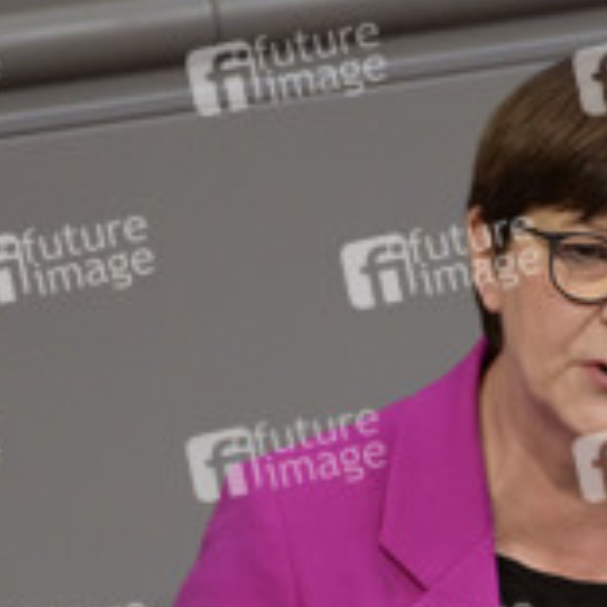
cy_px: 553
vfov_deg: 1.7
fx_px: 19898
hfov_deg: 1.7
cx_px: 725
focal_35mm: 1003
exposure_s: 1/320
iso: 10000
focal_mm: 410
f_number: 5.6
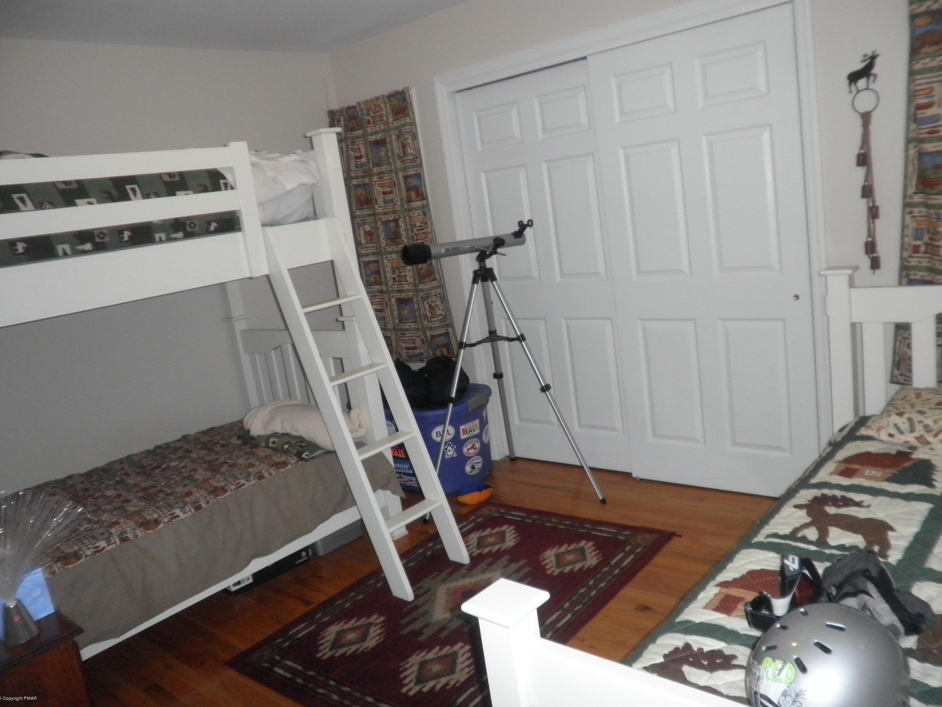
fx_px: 735
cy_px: 354
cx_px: 474
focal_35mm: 27
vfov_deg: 51.4
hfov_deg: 65.3
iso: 160
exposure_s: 1/30
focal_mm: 4.65
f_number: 2.6
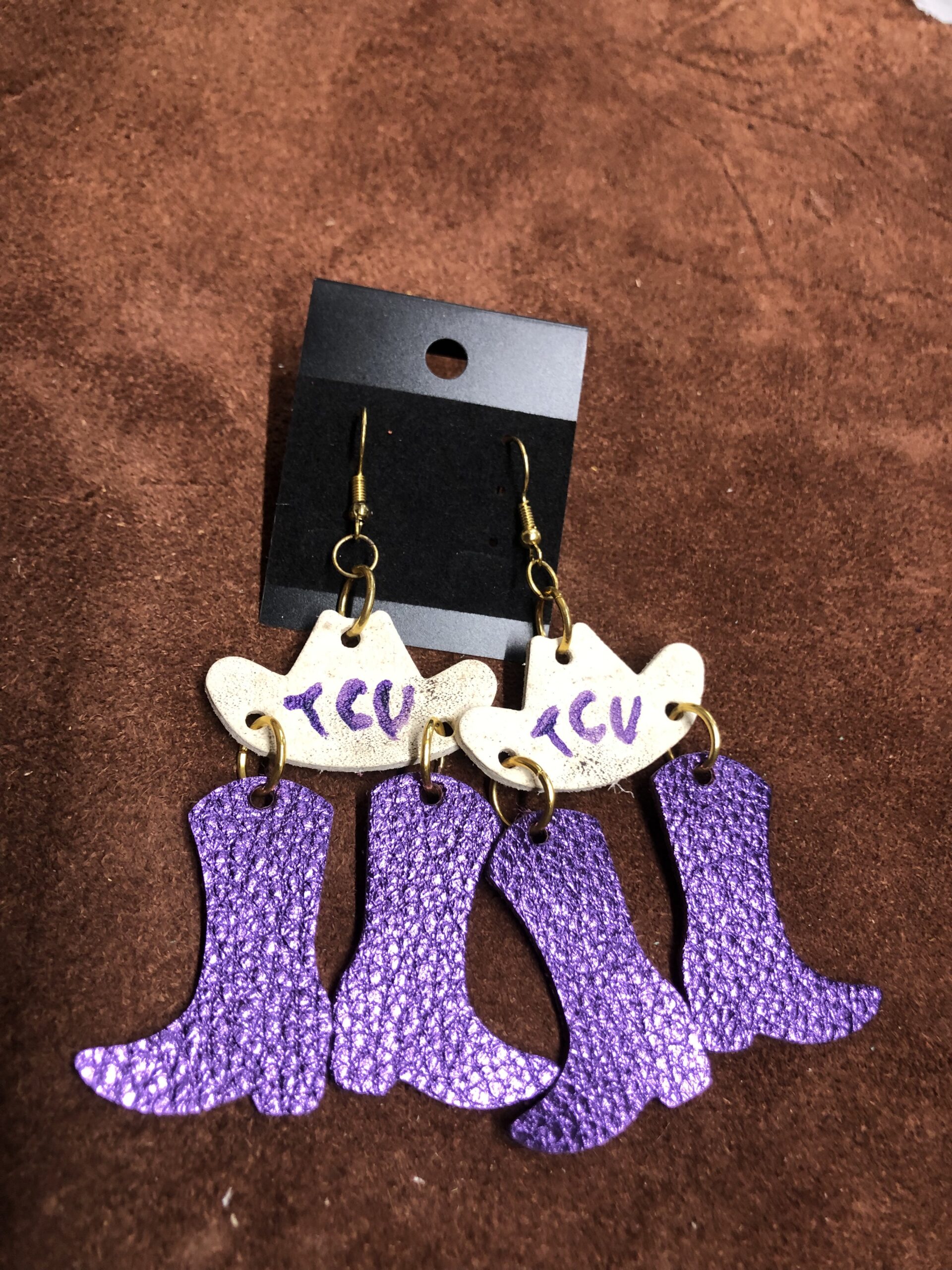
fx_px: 1027
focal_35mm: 28
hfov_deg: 49.7
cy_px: 635
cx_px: 476
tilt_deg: -57.4
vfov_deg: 63.4
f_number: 1.8
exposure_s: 1/15
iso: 40
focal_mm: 3.99
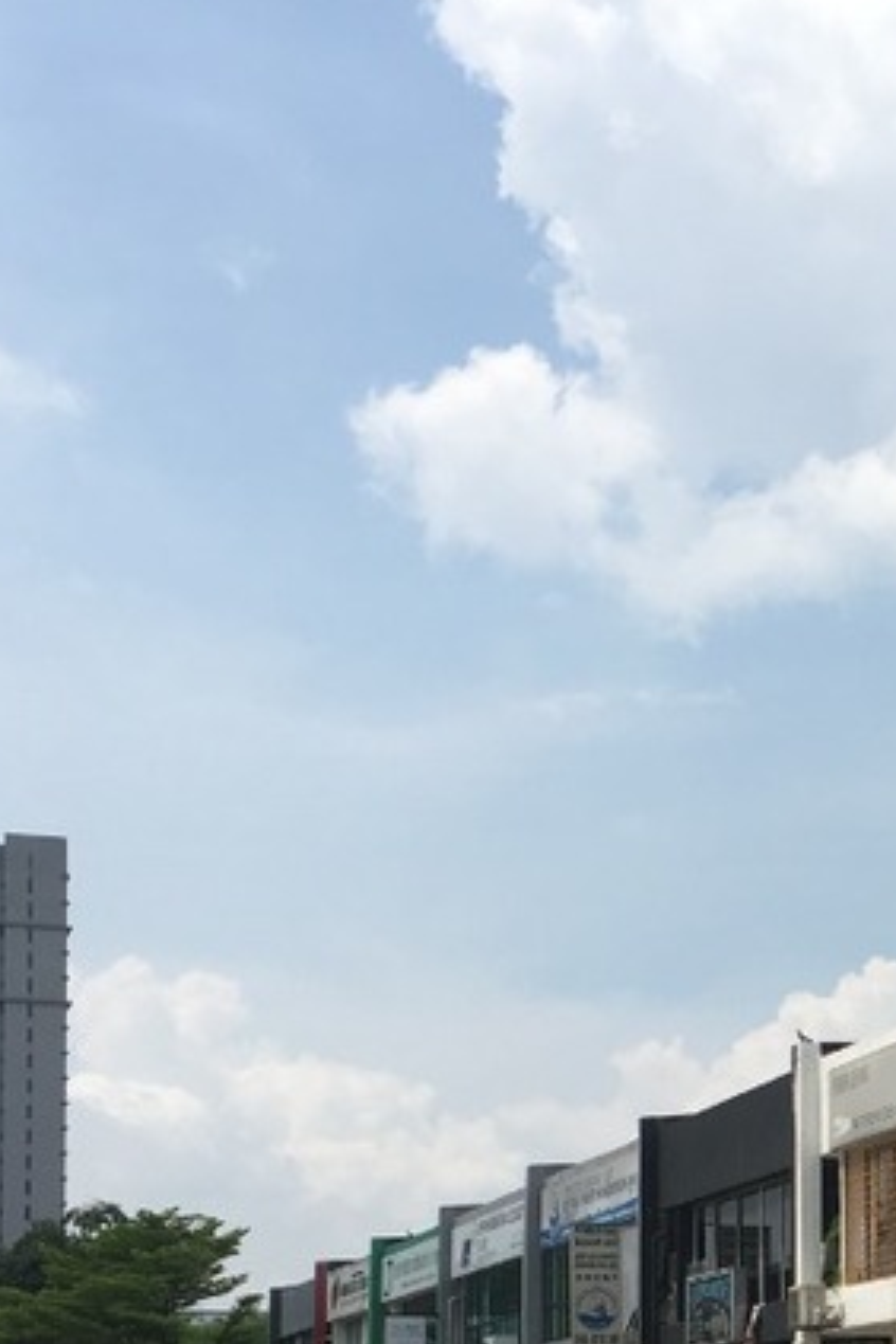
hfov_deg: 16.9
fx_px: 2837
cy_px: 1249
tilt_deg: +5.7
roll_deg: +0.9
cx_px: 1152
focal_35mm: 76
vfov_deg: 25.7
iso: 25
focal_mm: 4.15
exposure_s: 1/1748
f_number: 2.2
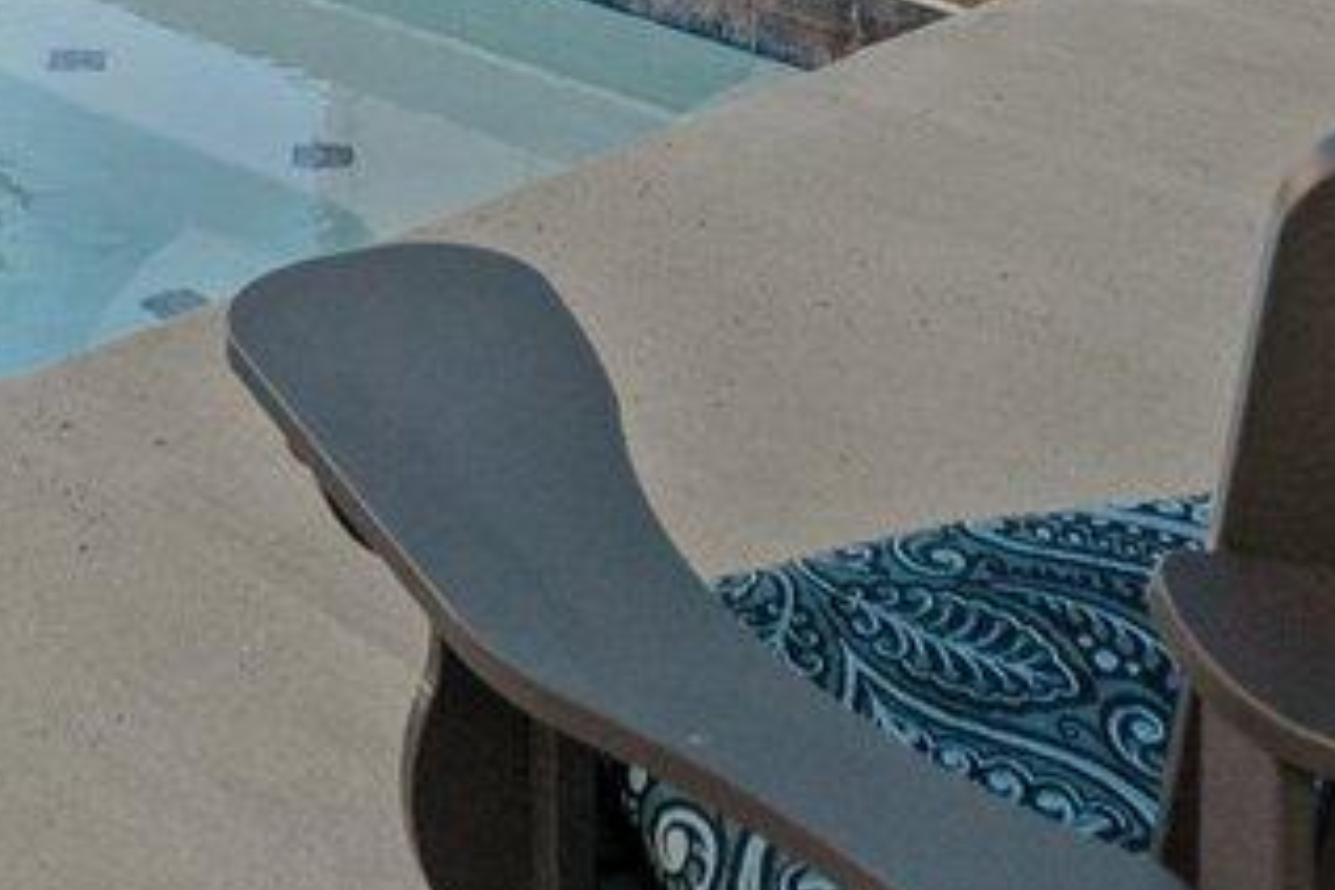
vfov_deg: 10.8
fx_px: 3819
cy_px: -1392
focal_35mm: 103
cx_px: 336
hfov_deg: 19.7
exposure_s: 1/2000
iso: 250
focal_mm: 16
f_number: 4
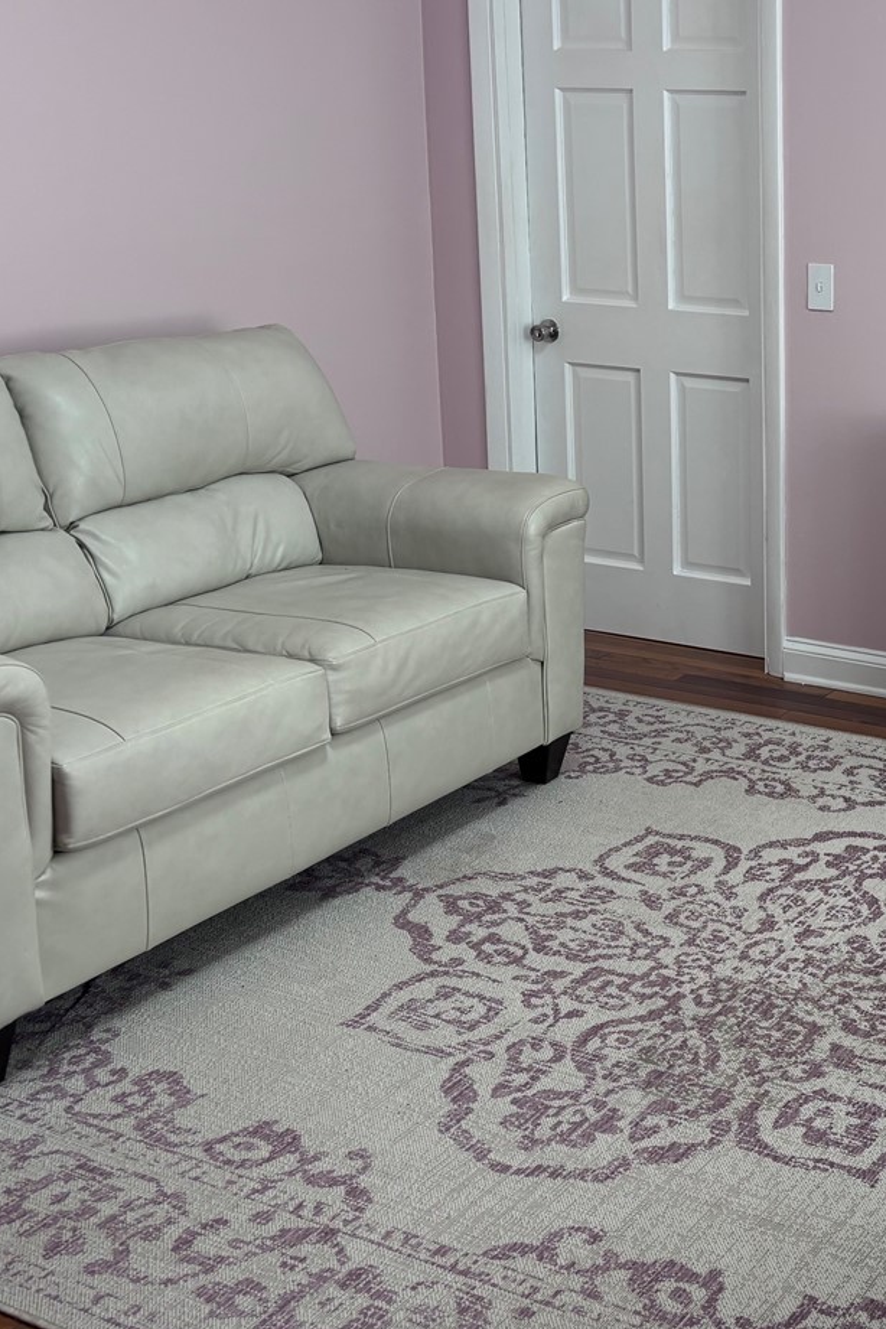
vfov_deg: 41.5
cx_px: 911
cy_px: 473
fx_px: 1735
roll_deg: -1.3
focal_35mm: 47
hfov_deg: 26.9
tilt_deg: -11.8
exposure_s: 1/60
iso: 80
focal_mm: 5.96
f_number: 1.6
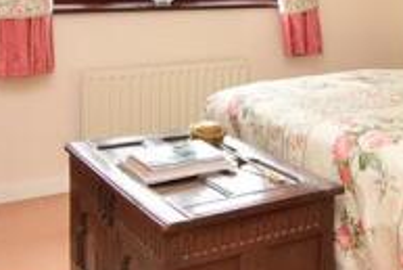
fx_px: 571
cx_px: 274
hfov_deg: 38.4
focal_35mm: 51
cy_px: -20
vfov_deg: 24.9
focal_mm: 10
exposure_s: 1/13
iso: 200
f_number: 5
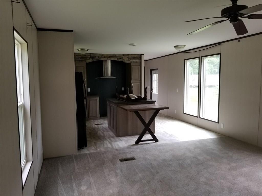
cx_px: 131
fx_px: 197
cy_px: 98
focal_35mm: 26
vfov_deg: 53.1
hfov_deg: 67.3
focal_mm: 4.25
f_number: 1.7
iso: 64
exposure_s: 1/50
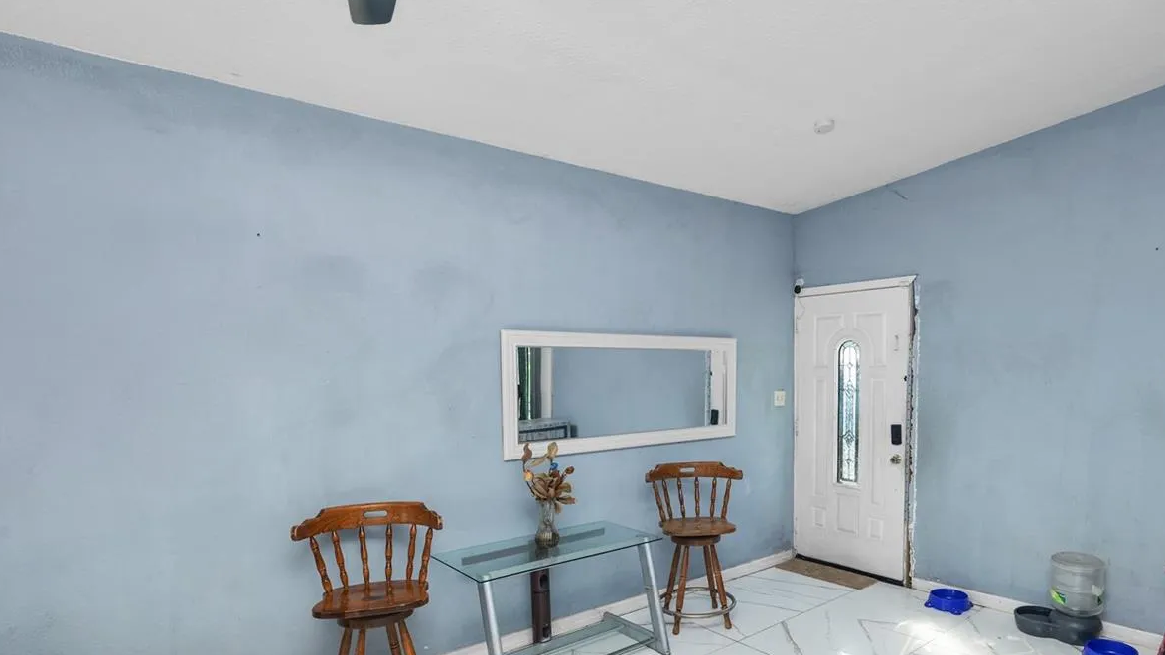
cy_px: 423
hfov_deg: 86.0
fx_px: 618
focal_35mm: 20
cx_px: 670
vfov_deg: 55.0
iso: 250
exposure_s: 1/60
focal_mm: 14
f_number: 5.6
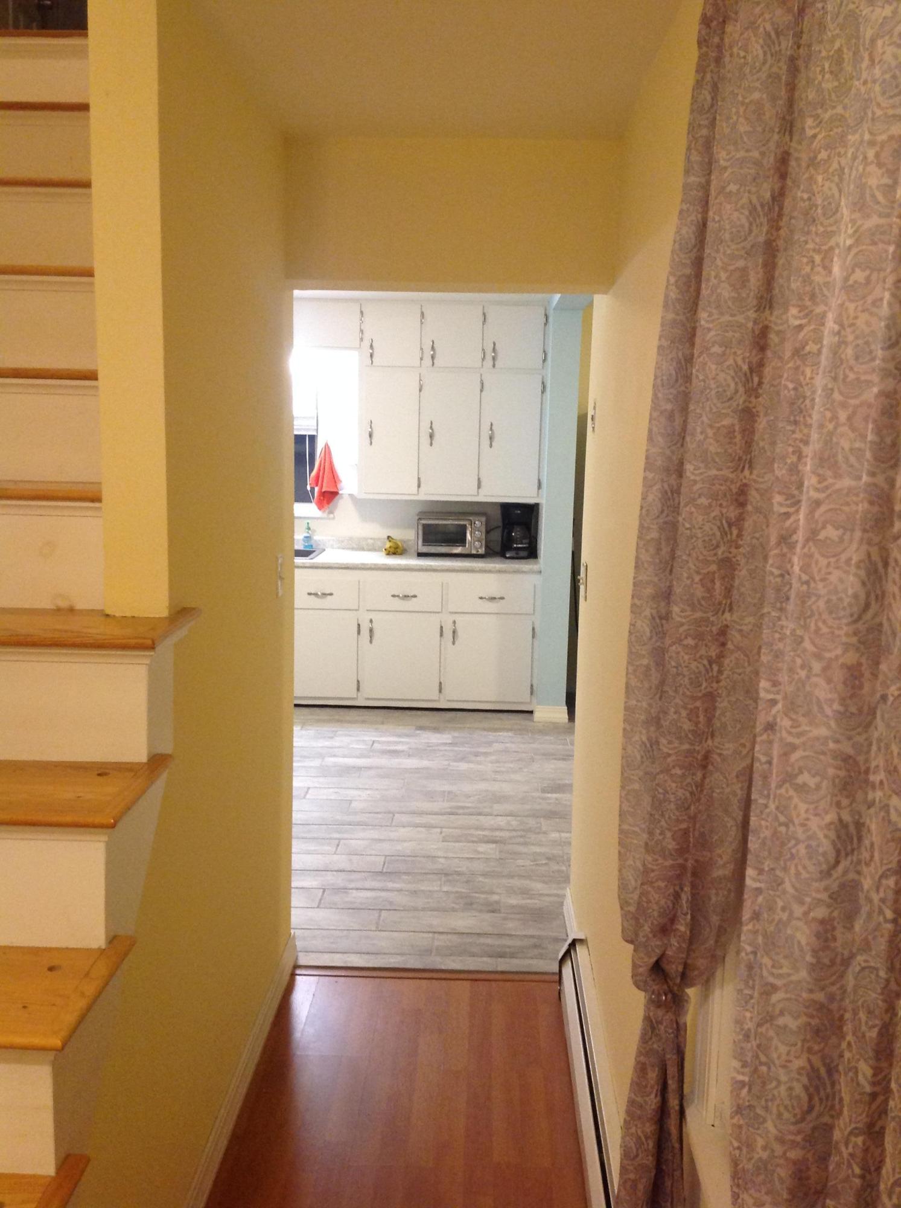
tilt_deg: -8.4
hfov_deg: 40.6
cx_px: 450
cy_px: 604
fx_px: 1218
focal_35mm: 35
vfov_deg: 52.7
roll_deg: +0.1
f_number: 2.4
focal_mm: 4.28
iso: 200
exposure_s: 1/15
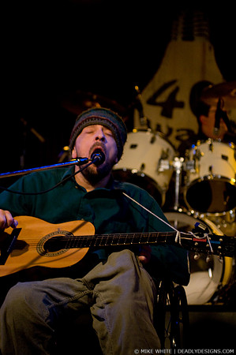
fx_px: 917
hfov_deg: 14.7
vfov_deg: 21.9
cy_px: 178
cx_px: 118
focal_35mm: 93
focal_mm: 62
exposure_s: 1/80
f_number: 2.8
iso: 800
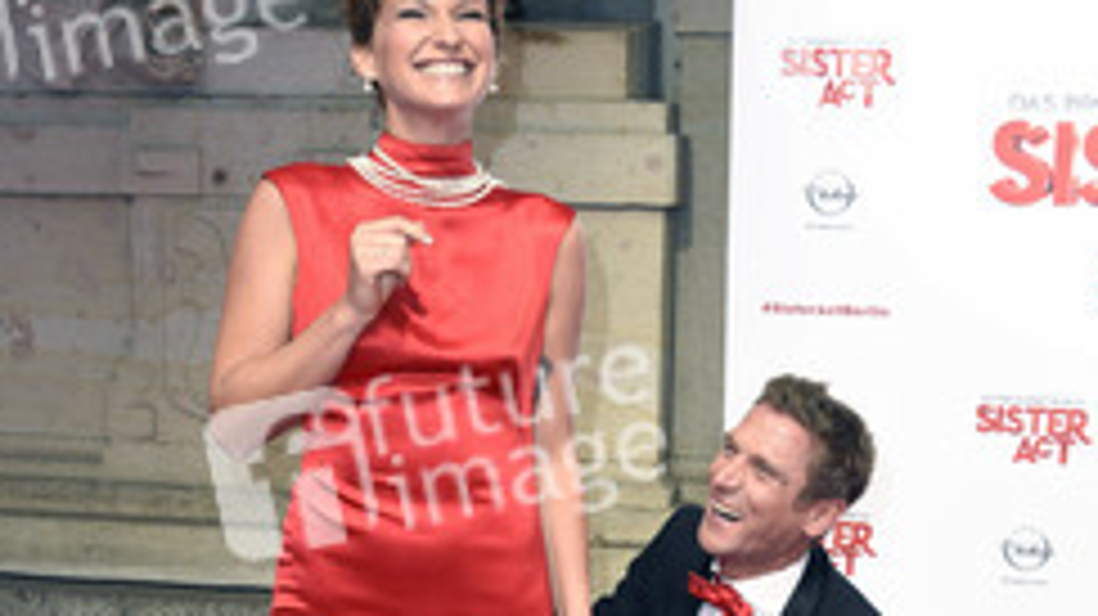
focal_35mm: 55
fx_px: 1601
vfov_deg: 20.7
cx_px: 567
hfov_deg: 37.9
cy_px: 679
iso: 800
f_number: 5.6
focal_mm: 32
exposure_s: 1/200
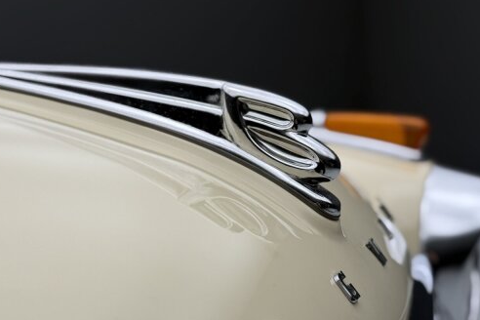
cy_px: 150
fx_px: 867
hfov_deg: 30.8
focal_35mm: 65
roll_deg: +1.3
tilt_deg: -4.7
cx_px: 173
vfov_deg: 20.9
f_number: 1.78
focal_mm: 6.76
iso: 50
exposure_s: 1/121
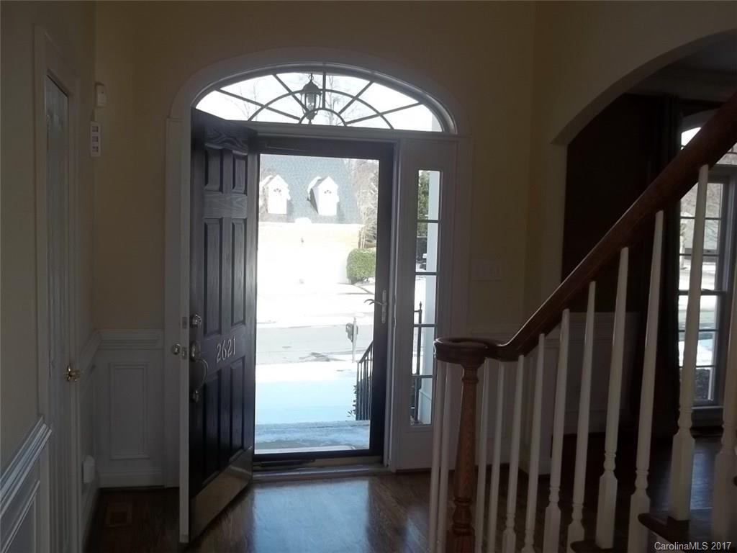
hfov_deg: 55.4
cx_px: 368
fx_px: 703
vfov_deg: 42.9
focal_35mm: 33
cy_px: 276
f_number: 3.3
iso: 64
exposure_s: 1/200
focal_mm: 5.9
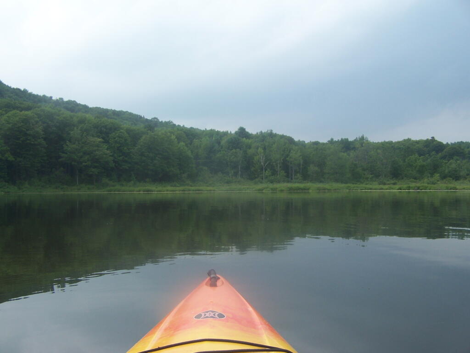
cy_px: 176
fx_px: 516
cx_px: 235
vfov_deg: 37.7
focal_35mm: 38
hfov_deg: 49.0
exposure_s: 1/400
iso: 80
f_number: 2.8
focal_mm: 6.3
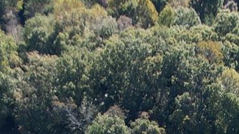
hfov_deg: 16.2
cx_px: 206
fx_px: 831
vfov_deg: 8.4
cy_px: 341
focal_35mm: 131
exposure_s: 1/640
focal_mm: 8.38
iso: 110
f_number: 2.8
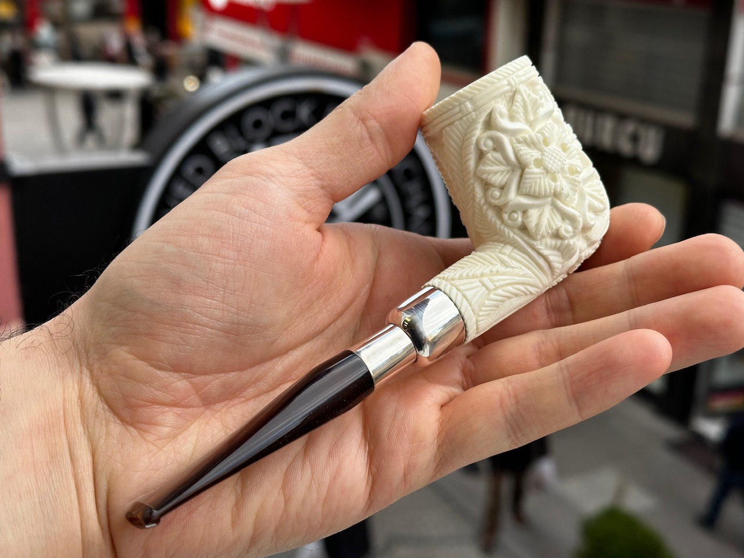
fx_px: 1032
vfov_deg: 30.3
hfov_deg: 39.7
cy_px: 279
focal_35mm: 48
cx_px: 372
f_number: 1.78
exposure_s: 1/489
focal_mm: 6.86
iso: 64
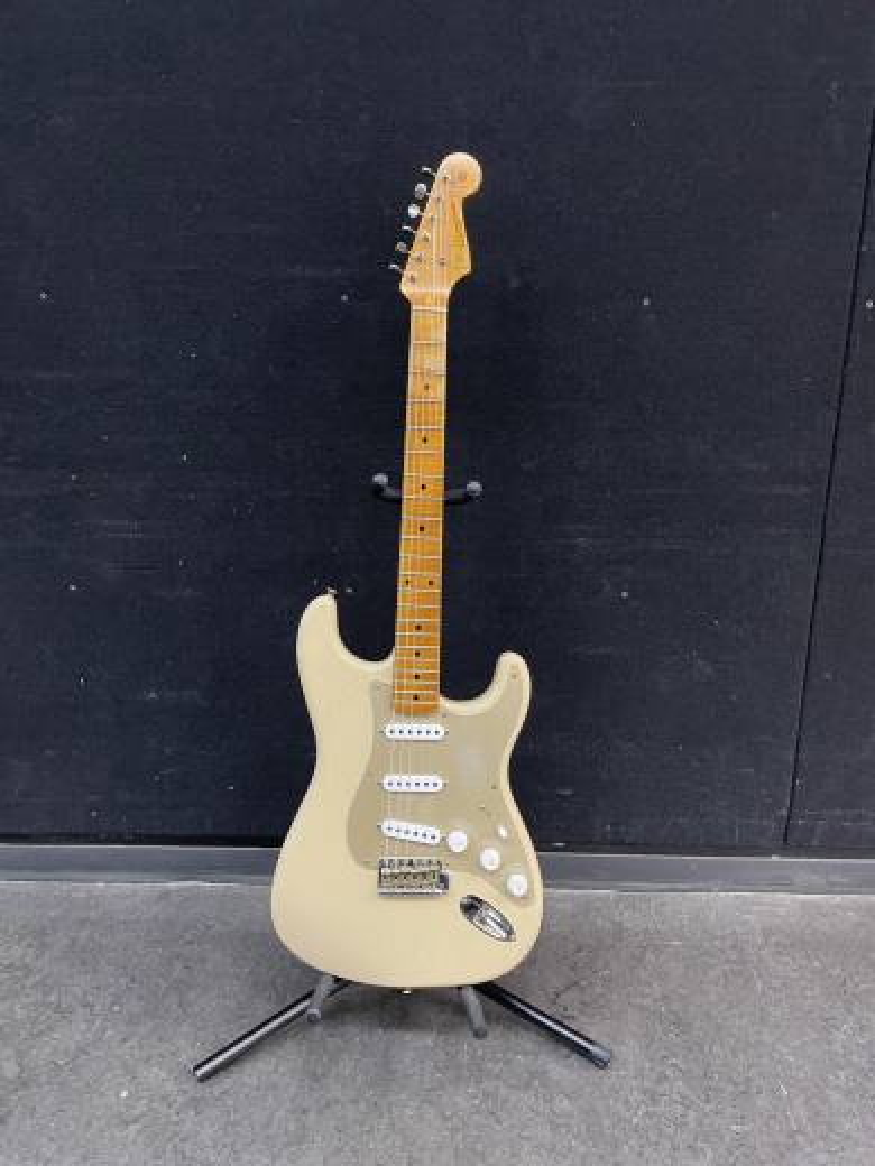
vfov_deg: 67.3
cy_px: 583
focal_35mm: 26
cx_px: 438
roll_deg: -0.2
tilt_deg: -14.6
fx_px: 876
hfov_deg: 53.1
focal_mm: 4.2
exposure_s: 1/60
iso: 160
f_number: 1.6
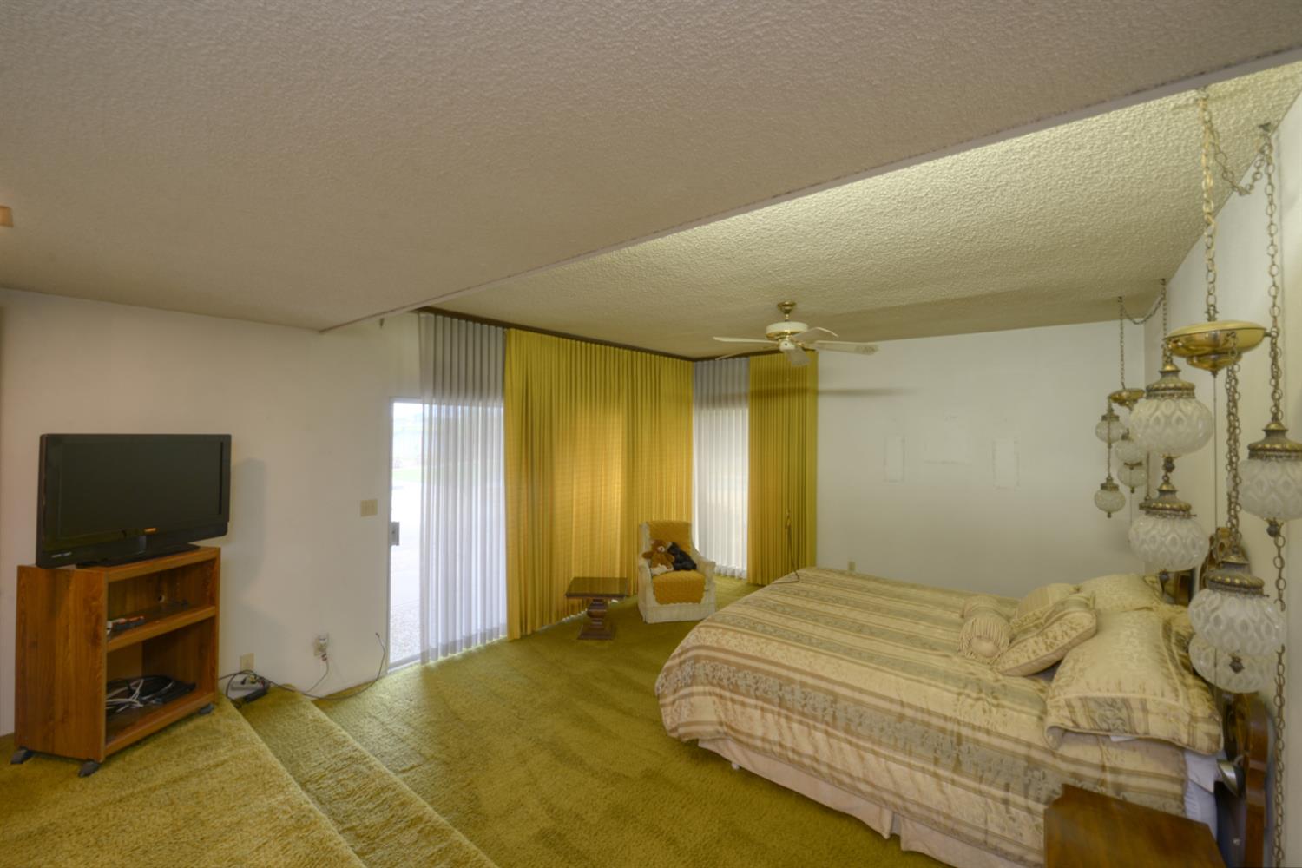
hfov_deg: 104.3
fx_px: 506
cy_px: 434
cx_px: 651
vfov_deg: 81.2
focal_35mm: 14
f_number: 10
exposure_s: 1/3
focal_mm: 14
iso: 400
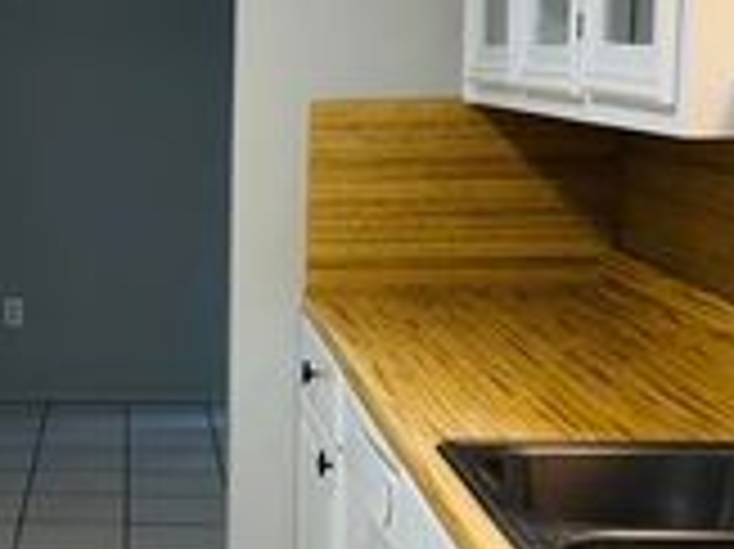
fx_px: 1695
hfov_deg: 23.2
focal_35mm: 80
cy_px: 335
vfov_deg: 18.4
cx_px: -41
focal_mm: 5.96
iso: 80
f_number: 1.6
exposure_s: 1/120
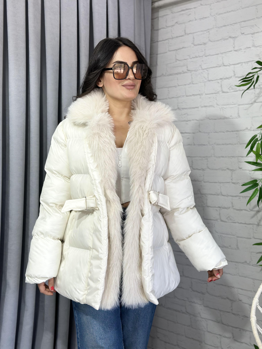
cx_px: 131
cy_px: 174
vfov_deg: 39.7
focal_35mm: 48
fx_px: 484
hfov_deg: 30.3
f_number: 1.78
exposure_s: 1/128
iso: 64
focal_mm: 6.86
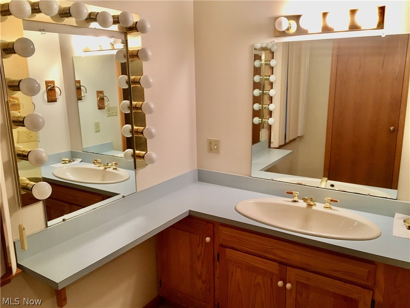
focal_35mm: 29
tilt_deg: -12.5
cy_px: 154
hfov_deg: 61.7
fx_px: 343
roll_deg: +0.8
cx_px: 205
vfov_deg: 48.2
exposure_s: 1/30
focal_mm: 4.15
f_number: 2.2
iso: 125
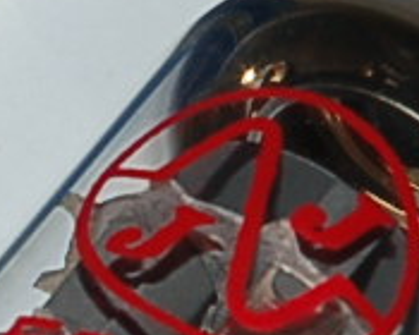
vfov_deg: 1.8
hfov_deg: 2.3
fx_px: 10516
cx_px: -261
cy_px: 203
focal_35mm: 848
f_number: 16
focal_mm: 70
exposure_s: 1/60
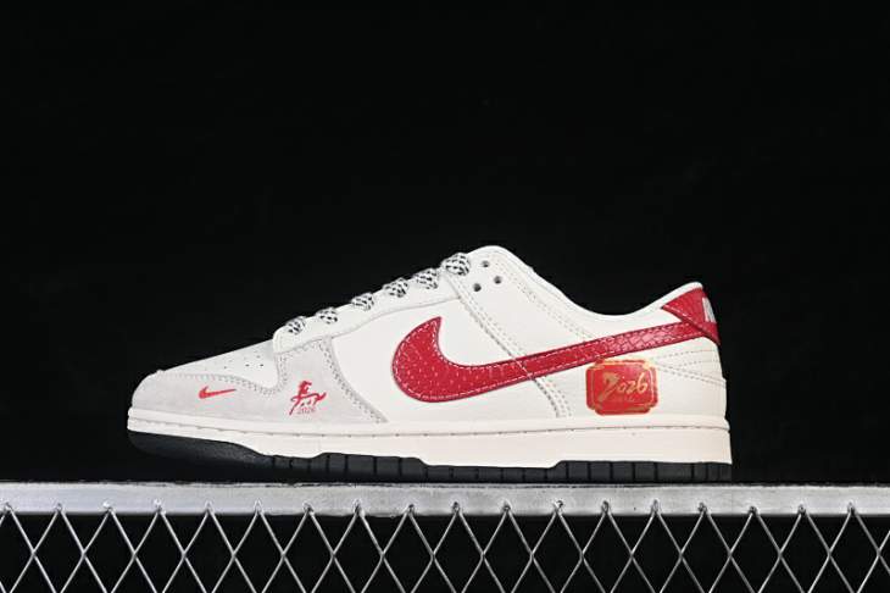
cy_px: 296
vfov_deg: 18.2
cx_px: 445
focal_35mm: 75
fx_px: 1853
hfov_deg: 27.0
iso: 160
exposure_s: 1/80
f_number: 8
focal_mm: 50
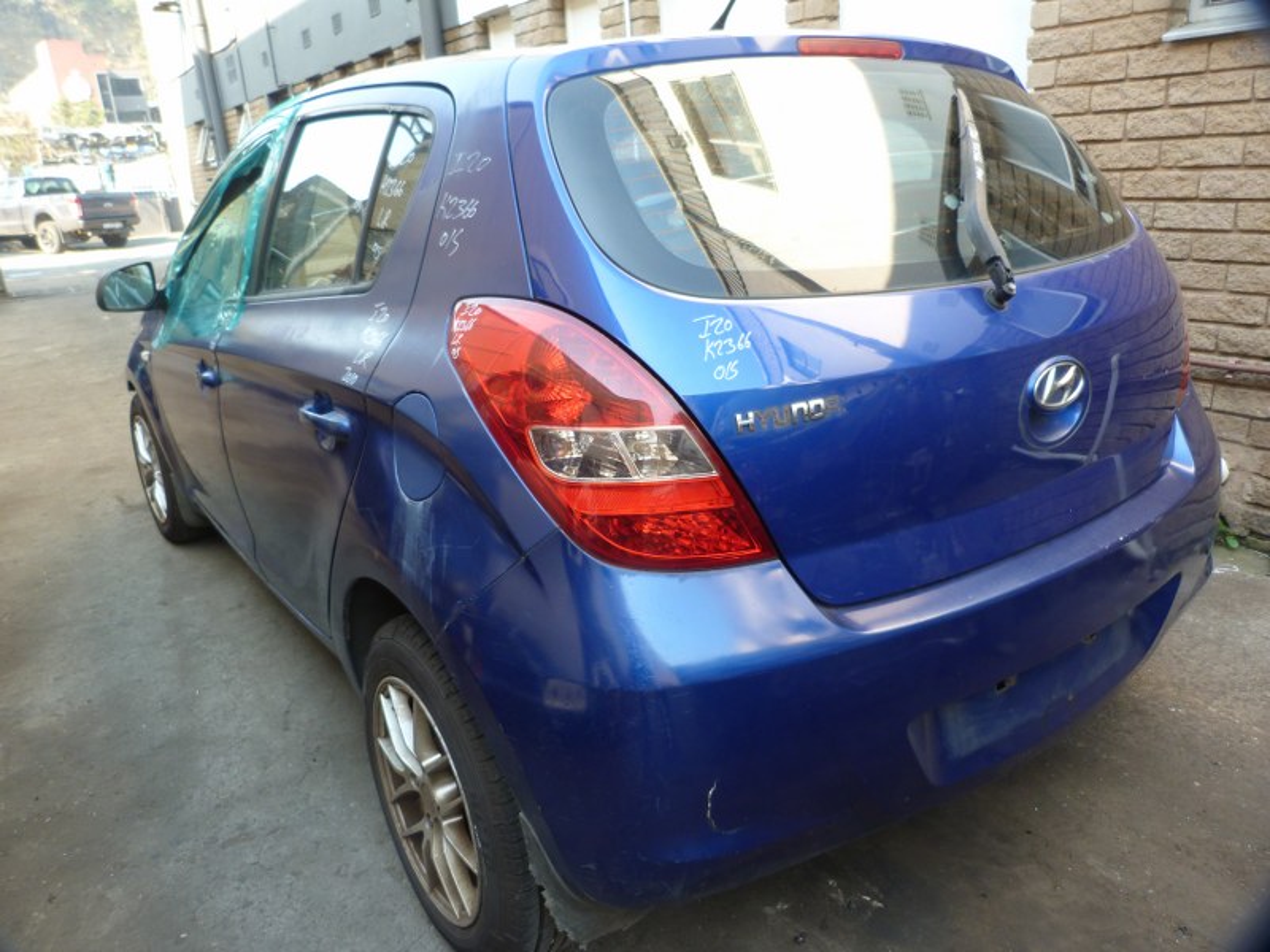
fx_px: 917
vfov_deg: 54.9
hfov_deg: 69.4
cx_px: 635
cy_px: 476
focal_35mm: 25
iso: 80
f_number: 2.8
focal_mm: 4.5
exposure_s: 1/60
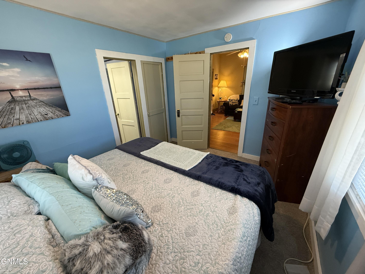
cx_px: 182
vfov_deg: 85.7
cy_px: 137
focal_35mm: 14
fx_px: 148
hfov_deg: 102.1
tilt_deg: -19.5
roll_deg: +2.3
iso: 320
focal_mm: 2.22
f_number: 2.2
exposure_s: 1/60
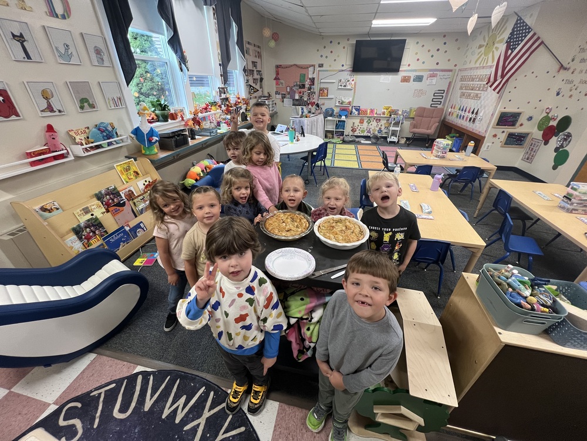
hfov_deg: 106.2
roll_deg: -0.1
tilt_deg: -30.4
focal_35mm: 13
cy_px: 220
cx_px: 294
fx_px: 220
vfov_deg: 89.9
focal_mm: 1.57
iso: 250
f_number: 1.8
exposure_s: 1/74
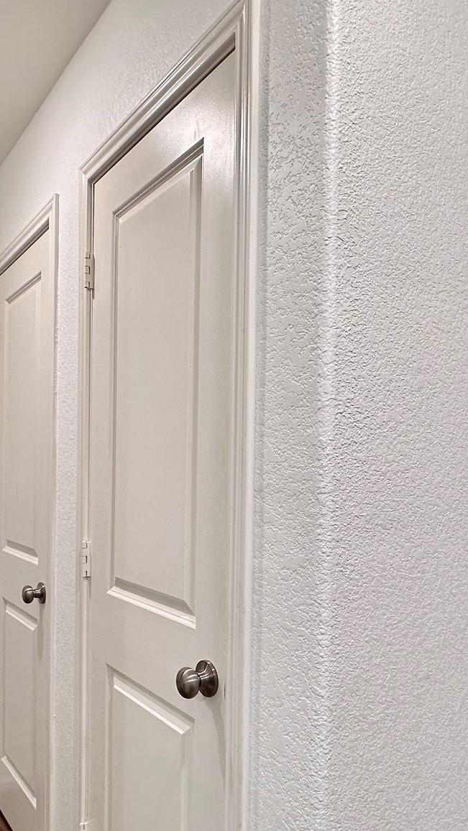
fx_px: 596
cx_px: 213
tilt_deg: -1.2
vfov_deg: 69.3
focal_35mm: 27
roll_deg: -0.7
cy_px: 489
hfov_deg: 42.9
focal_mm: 2.22
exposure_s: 1/120
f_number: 2.2
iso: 200
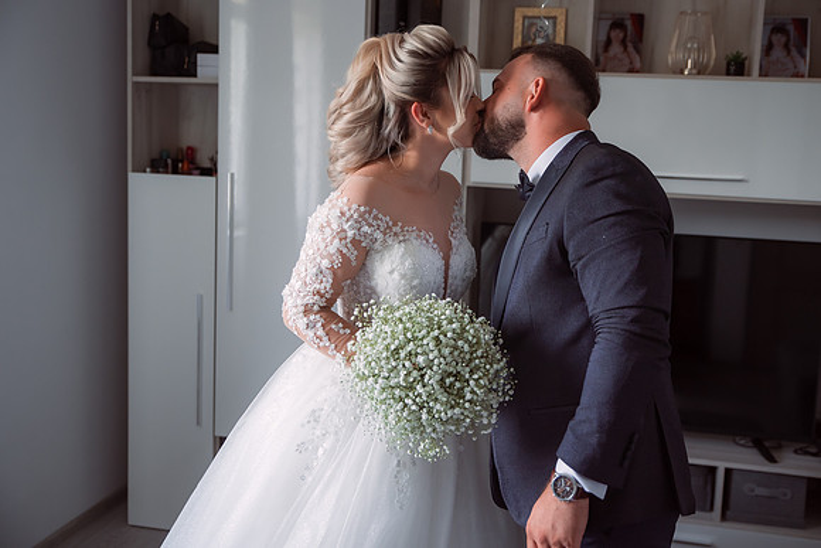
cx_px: 445
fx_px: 998
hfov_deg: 44.7
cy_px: 256
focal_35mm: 44
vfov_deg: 30.7
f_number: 2.8
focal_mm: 40
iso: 500
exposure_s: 1/250
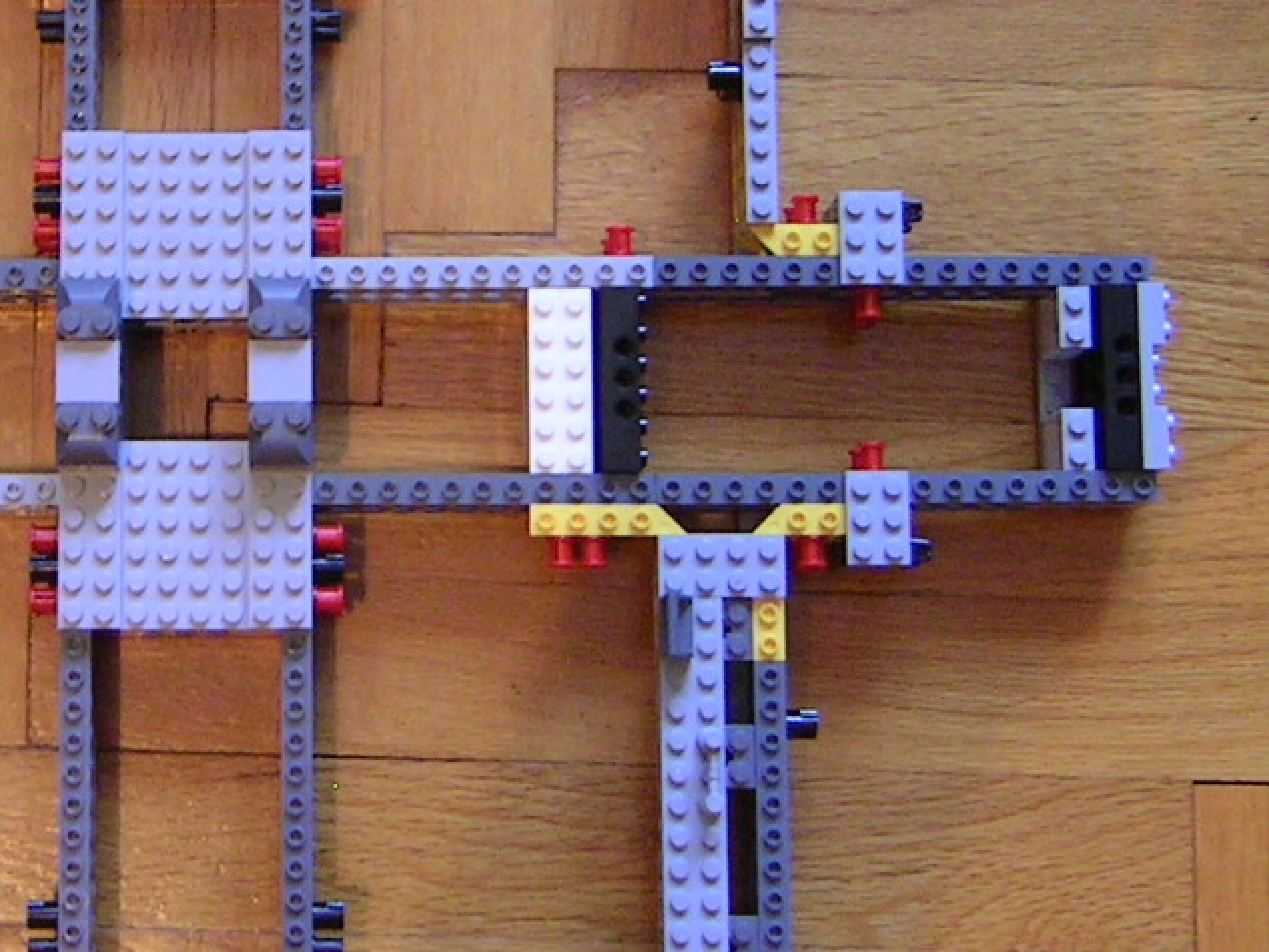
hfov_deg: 21.2
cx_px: 196
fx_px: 3337
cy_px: 361
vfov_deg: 16.2
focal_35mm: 91
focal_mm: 5.6
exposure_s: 1/7.8
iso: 100
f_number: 2.8
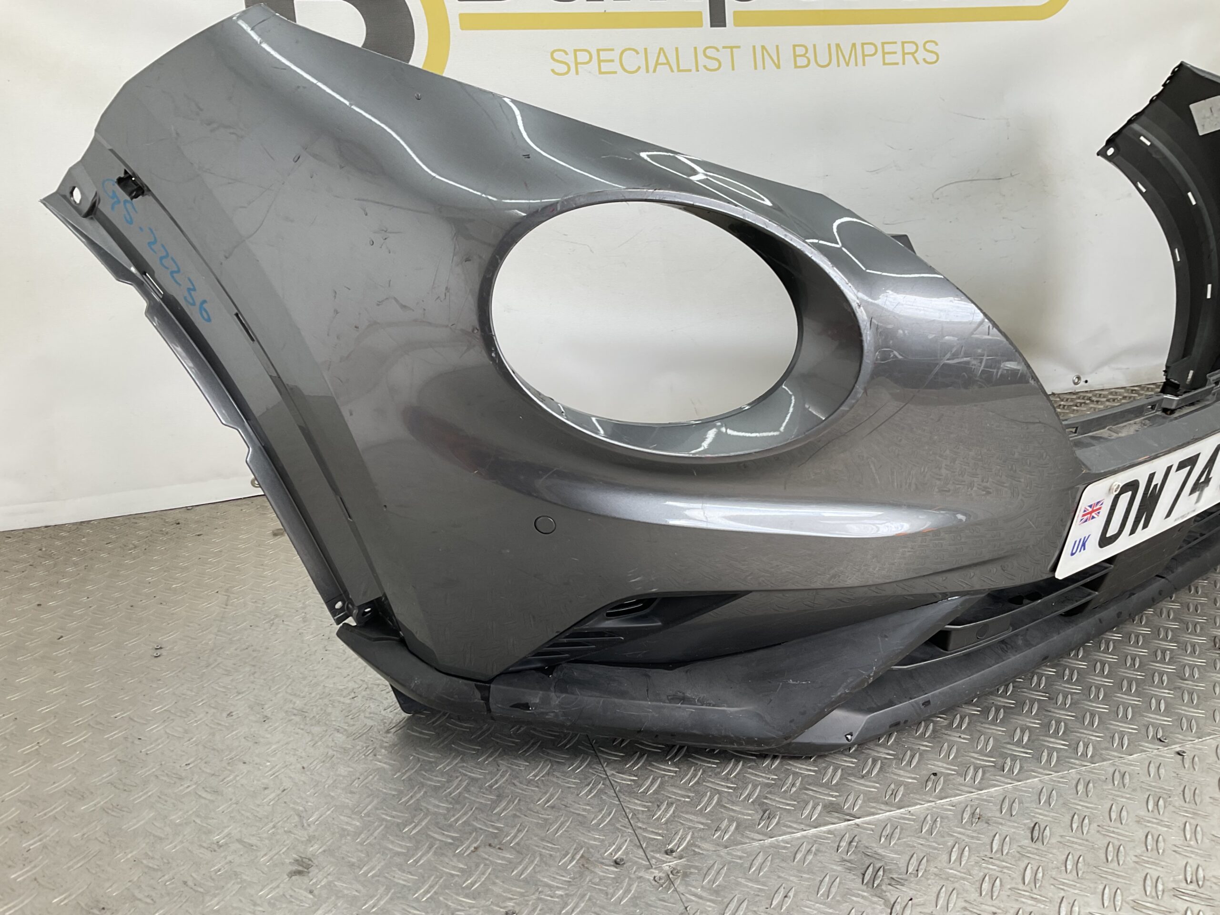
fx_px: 1022
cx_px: 610
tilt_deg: -20.4
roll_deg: +0.7
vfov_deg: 48.2
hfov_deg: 61.7
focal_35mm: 29
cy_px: 458
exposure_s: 1/113
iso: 16
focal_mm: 3
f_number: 1.8
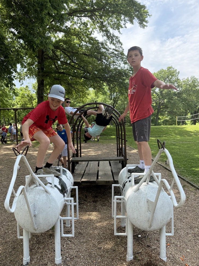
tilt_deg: -1.9
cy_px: 135
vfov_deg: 69.4
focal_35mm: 25
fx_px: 192
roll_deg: +0.7
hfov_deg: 54.9
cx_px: 96
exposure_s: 1/1464
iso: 100
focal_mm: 6.76
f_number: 1.78
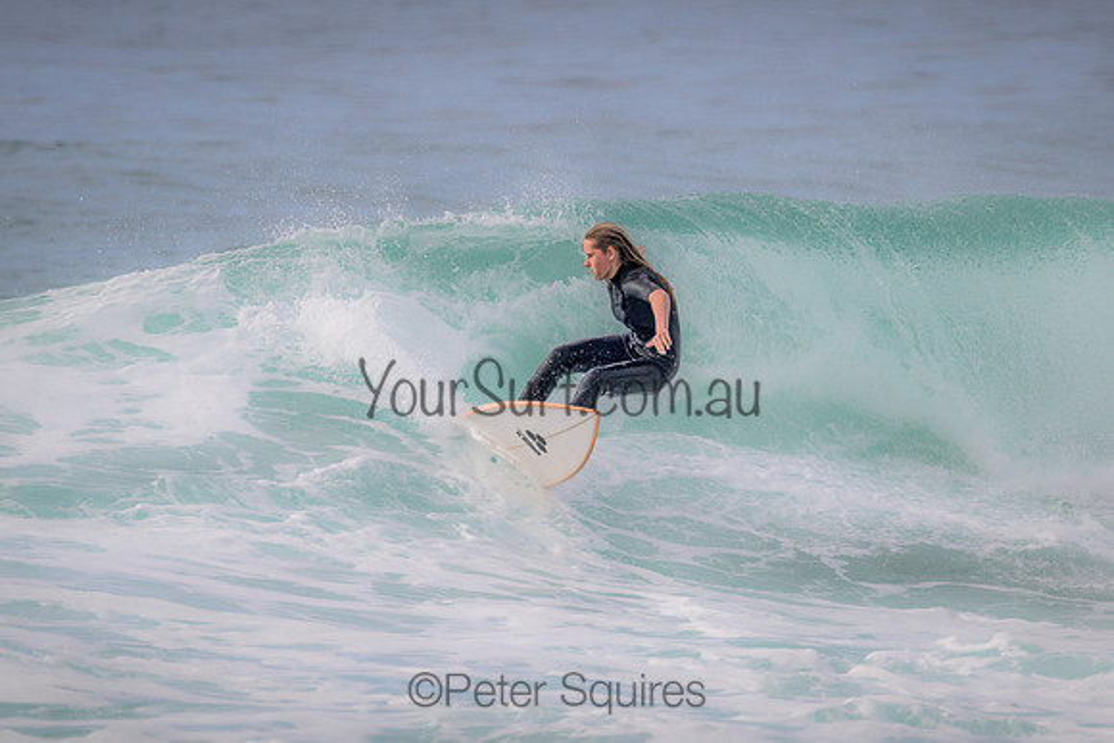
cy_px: 335
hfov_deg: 2.8
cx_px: 612
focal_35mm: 725
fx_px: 22429
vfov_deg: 1.9
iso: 1250
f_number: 11
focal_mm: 660
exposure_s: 1/2000
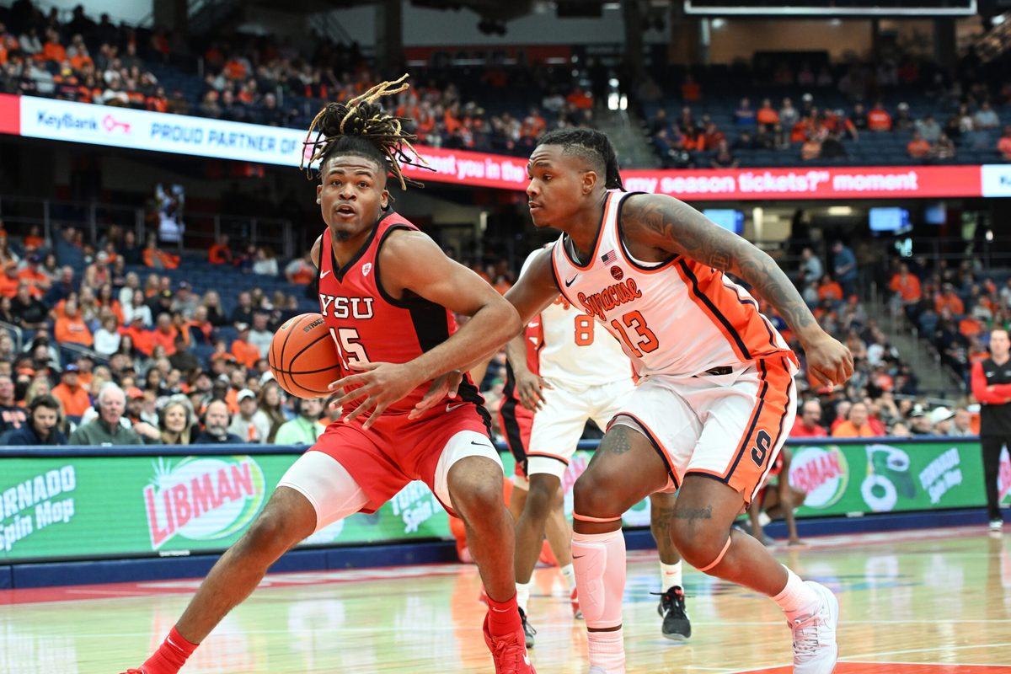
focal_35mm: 70
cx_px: 506
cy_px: 337
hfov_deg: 28.8
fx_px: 1966
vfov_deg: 19.5
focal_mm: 70
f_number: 3.2
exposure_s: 1/1600
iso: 4000
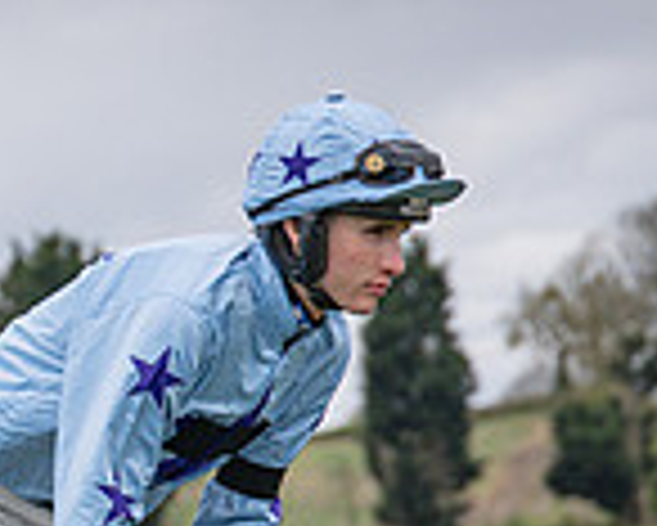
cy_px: 972
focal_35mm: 380
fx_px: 7394
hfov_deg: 5.1
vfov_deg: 4.0
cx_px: 84
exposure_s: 1/1600
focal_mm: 70
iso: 400
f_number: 3.2
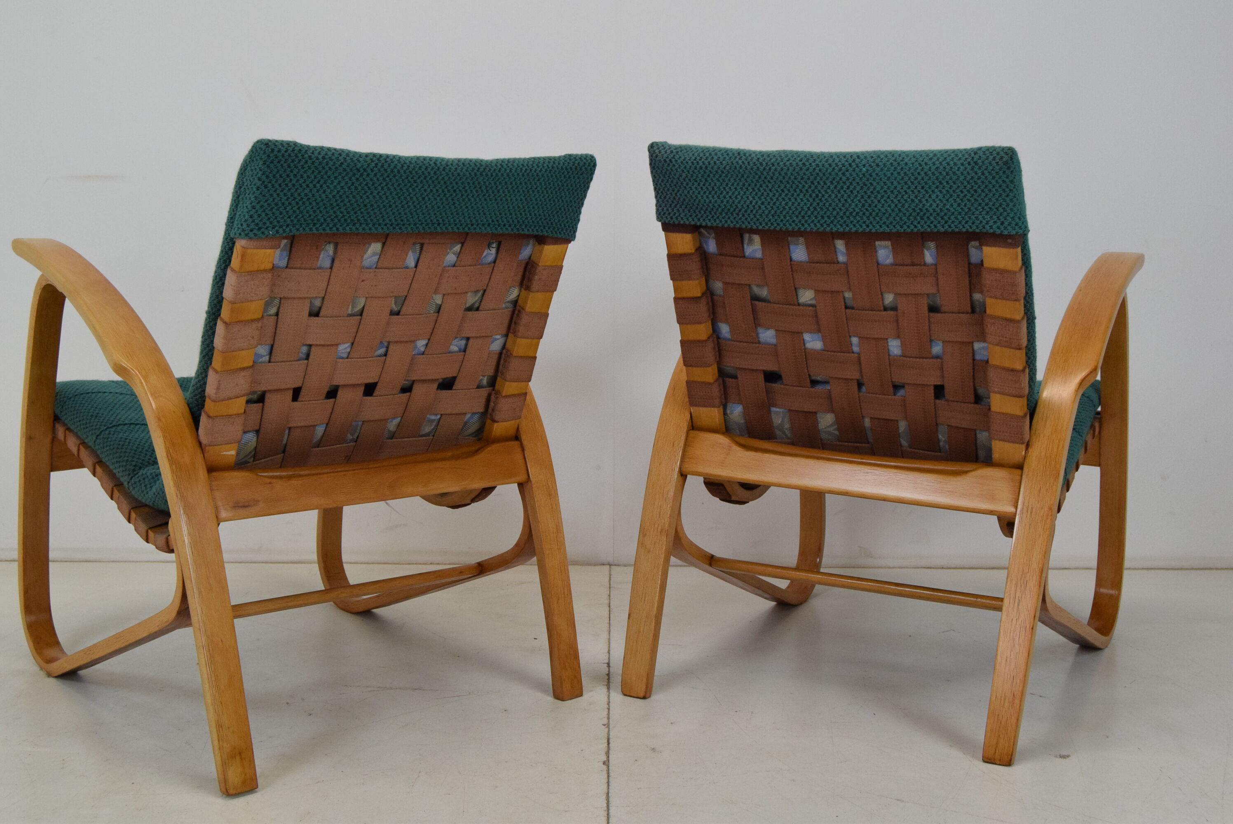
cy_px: 412
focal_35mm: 45
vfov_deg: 29.9
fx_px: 1542
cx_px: 616
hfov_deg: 43.6
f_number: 8
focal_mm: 30
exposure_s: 1/250
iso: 1600
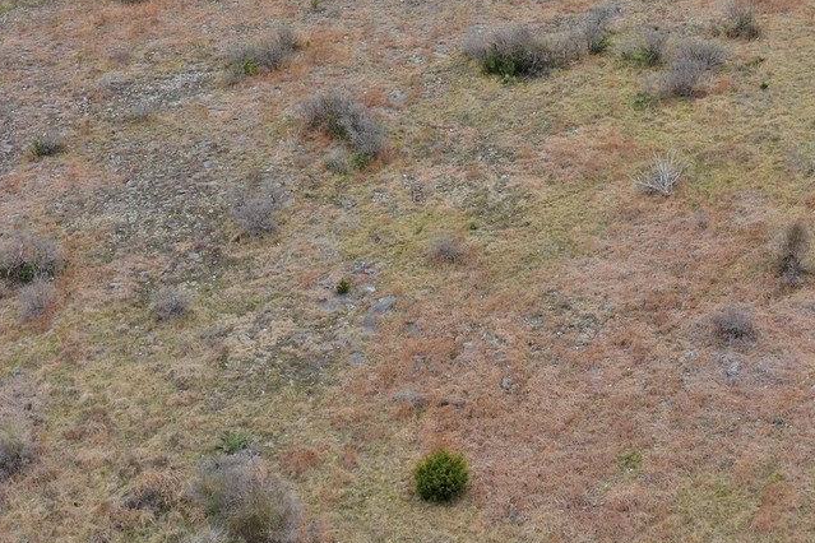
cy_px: 20
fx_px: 1607
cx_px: 523
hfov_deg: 28.3
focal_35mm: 71
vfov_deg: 18.8
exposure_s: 1/30
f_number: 5.6
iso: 100
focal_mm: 10.26
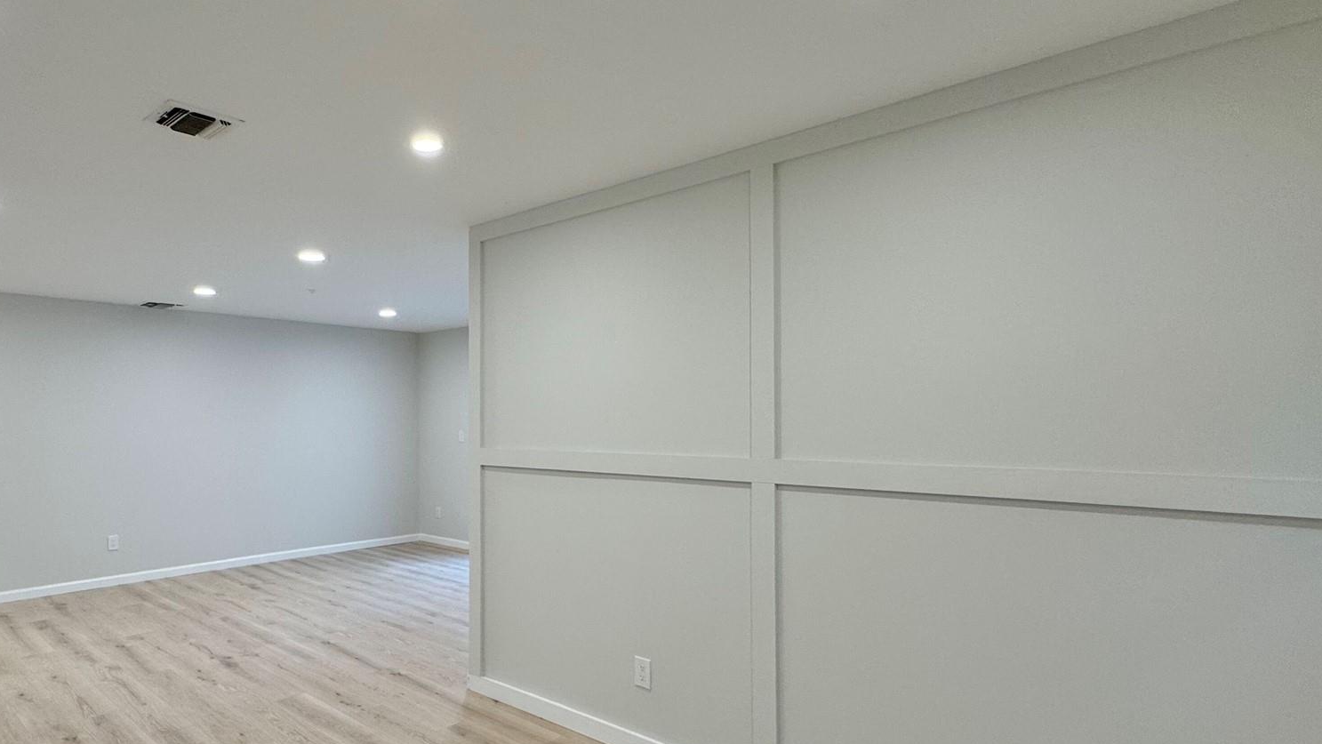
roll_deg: +0.8
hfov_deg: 82.4
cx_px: 501
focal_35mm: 21
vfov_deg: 53.5
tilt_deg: +0.6
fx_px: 736
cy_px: 412
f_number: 2.2
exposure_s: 1/120
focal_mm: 2.22
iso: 125
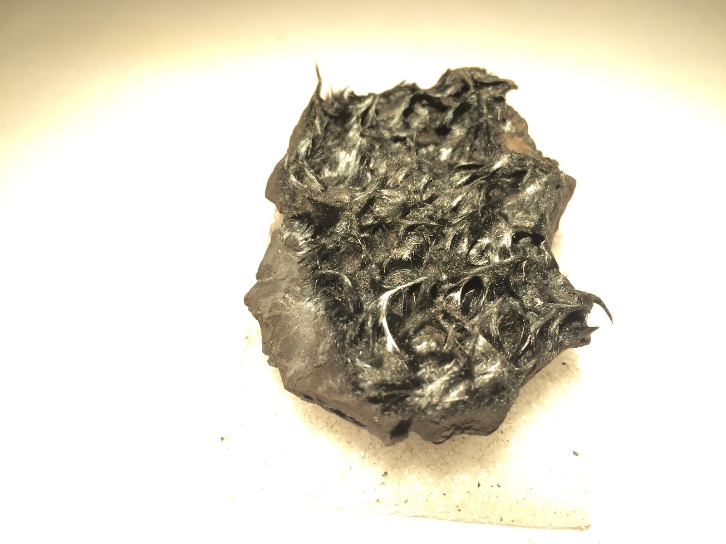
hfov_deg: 61.7
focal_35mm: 29
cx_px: 363
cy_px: 272
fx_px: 608
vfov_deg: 48.2
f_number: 2.2
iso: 40
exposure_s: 1/60
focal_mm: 4.15
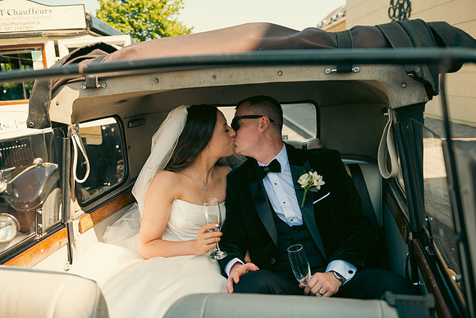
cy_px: 159
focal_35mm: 32
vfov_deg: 41.1
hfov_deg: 58.7
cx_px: 238
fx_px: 423
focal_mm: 32
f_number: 3.5
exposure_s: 1/400
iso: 125
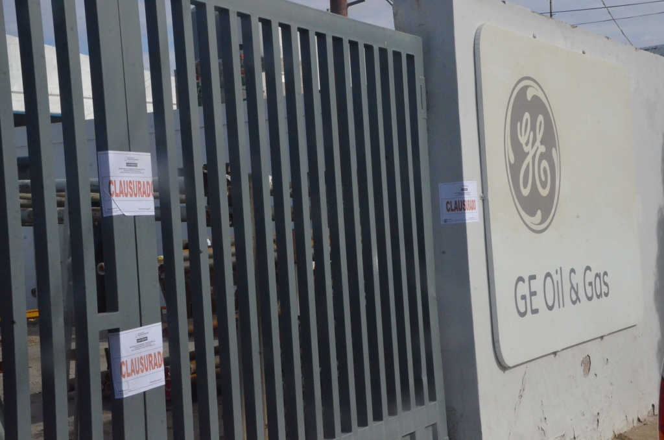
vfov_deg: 22.5
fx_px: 1104
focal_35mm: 60
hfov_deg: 33.5
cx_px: 332
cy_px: 220
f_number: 20
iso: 4000
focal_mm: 40
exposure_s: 1/1600
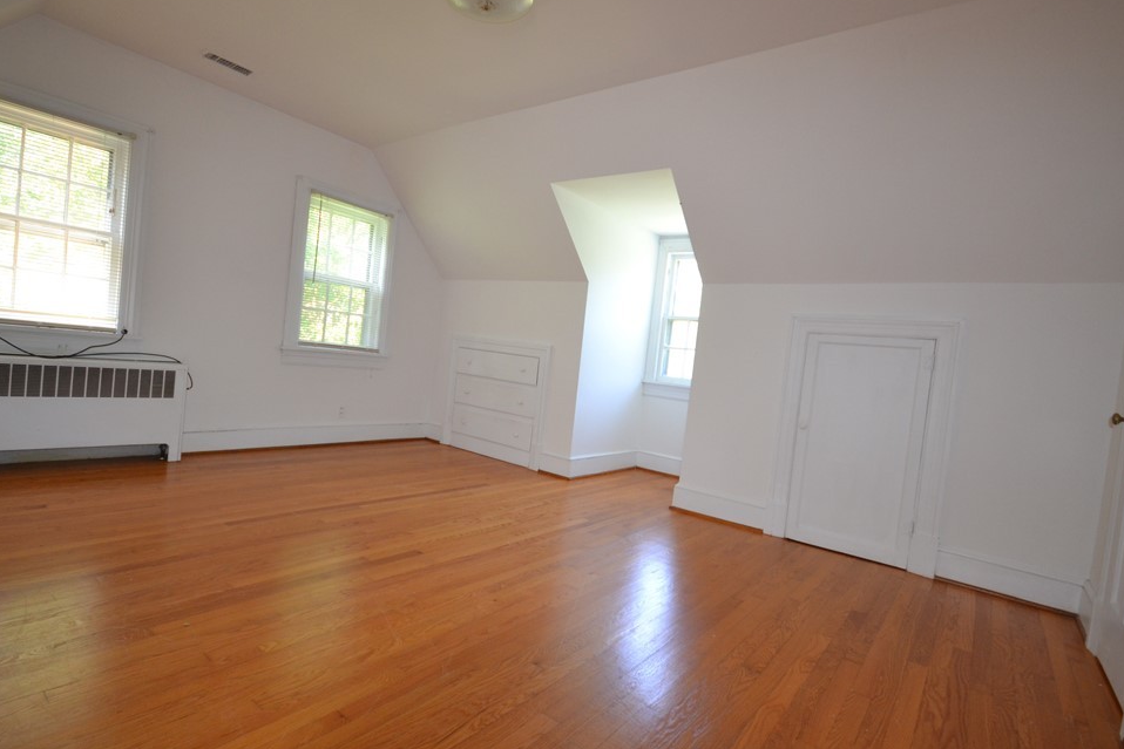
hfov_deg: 93.3
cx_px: 555
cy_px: 369
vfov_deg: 70.5
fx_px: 531
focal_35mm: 17
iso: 800
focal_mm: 10
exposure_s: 1/60
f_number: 4
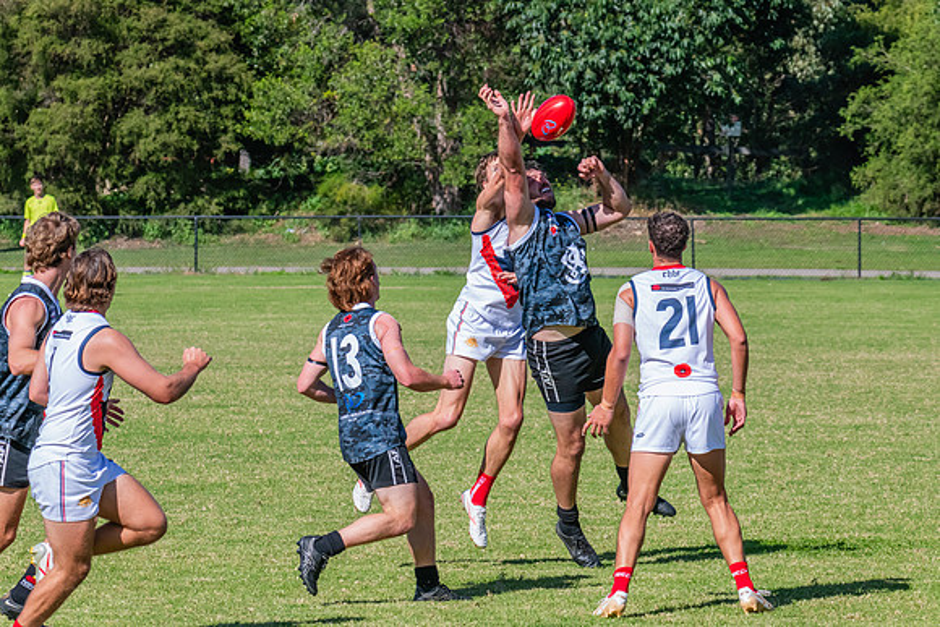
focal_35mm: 252
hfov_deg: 8.2
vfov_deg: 5.5
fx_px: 6588
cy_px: 304
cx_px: 484
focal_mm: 240
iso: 1600
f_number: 16
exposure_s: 1/1250
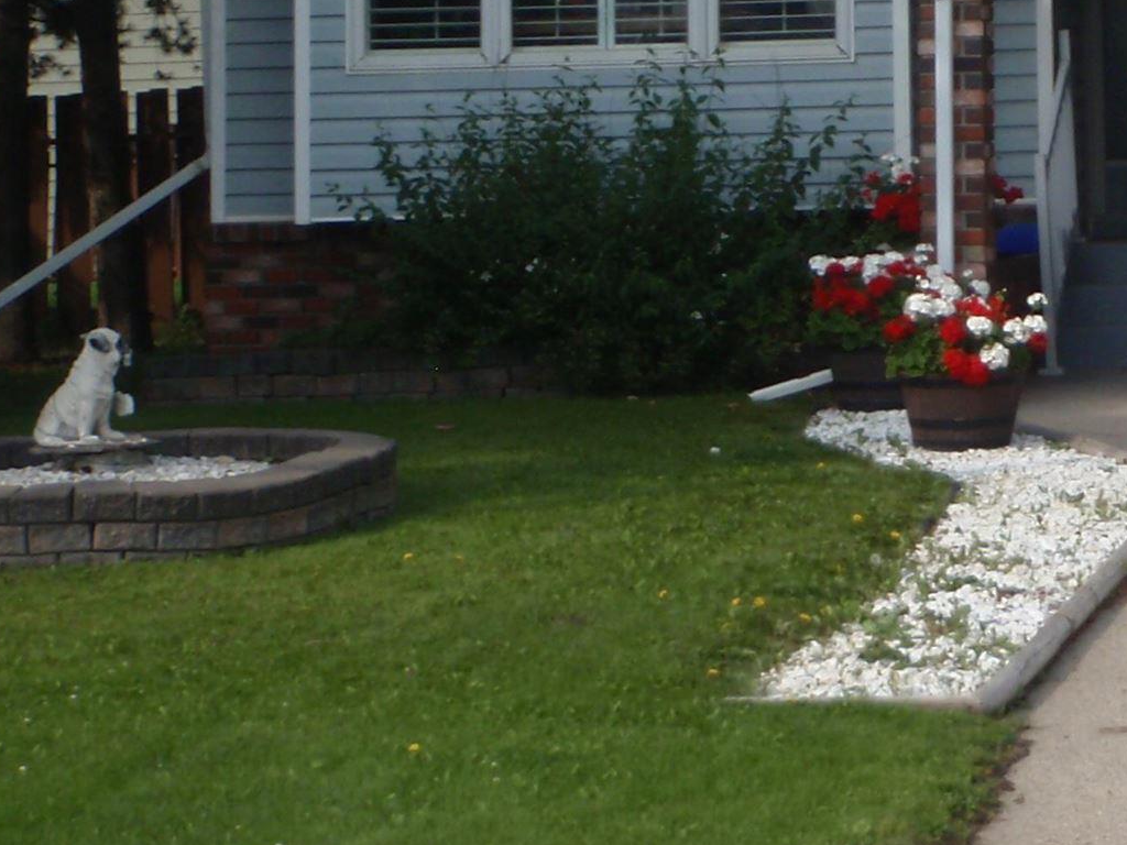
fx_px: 4786
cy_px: -182
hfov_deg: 13.1
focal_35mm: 147
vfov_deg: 9.9
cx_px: 1291
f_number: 6.3
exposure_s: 1/160
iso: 64
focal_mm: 8.89
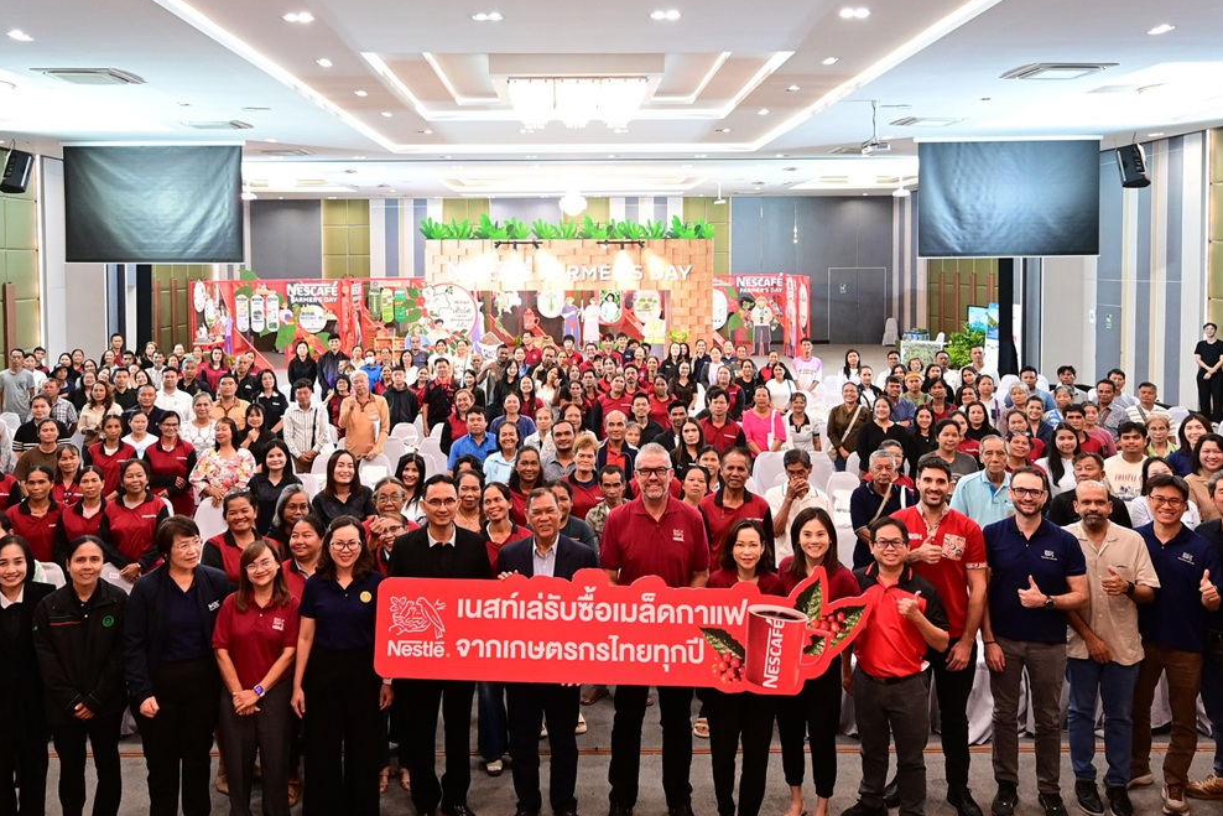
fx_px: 578
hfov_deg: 92.8
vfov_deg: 69.9
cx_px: 536
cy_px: 482
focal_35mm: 17
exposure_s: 1/50
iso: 2000
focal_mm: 14
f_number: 5
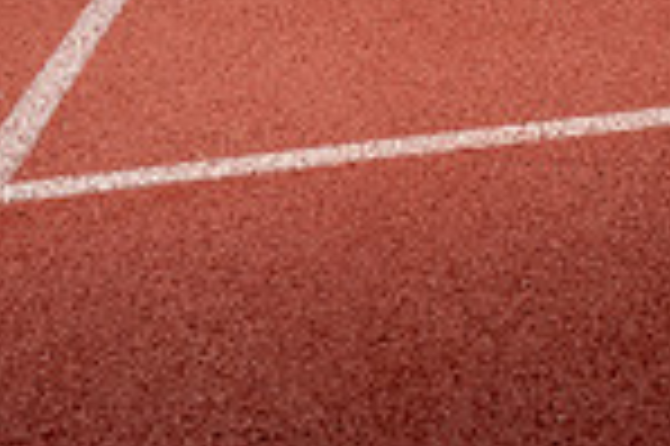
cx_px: 166
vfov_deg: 10.3
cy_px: -545
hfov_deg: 17.3
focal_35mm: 118
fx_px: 2194
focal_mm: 39
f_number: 8
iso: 100
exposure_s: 1/250
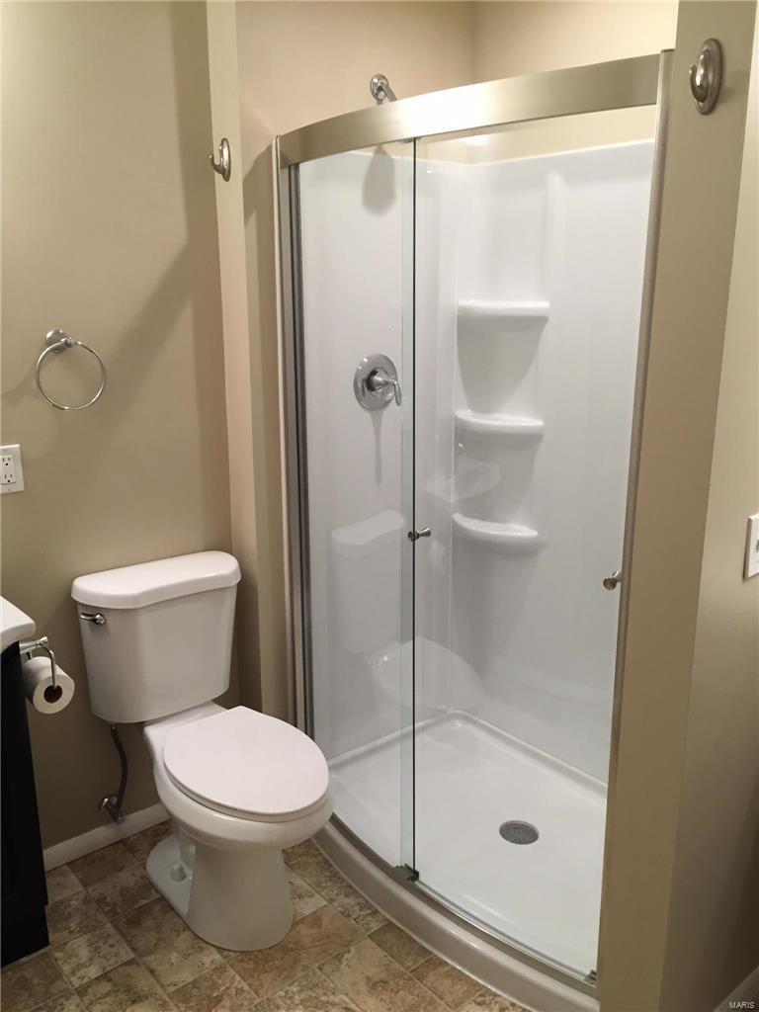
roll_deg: -0.1
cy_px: 506
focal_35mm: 29
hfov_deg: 48.2
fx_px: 848
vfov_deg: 61.7
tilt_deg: -14.7
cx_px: 380
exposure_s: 1/30
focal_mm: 4.15
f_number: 2.2
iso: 40
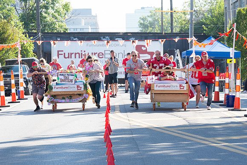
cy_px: 70
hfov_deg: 11.7
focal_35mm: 176
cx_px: 129
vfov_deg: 7.8
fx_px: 1209
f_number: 7.1
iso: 200
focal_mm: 145
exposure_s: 1/250
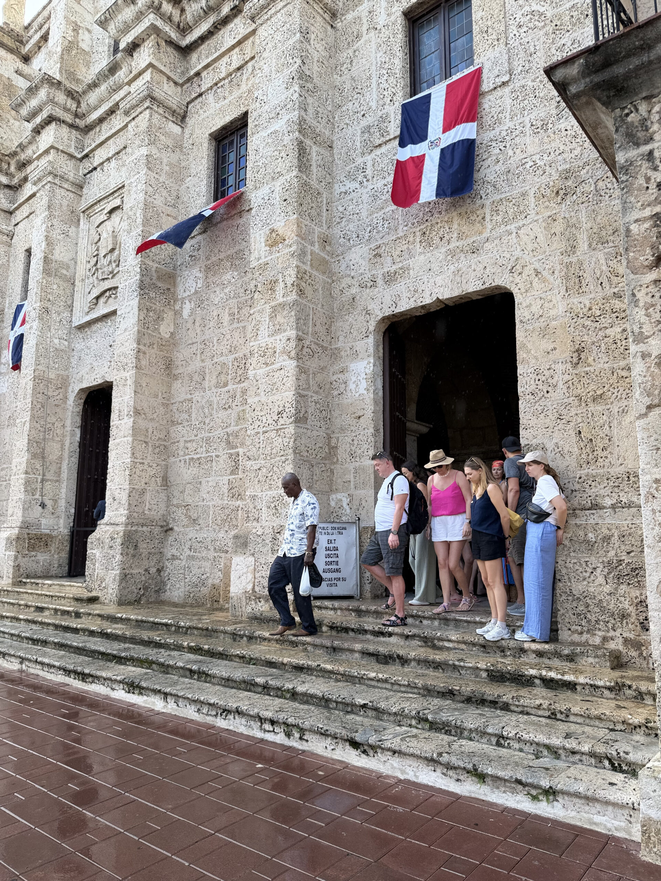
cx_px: 330
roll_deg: +0.1
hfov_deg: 56.8
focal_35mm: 24
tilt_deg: +9.4
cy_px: 440
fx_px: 611
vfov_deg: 71.6
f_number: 1.78
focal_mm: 6.76
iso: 80
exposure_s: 1/580
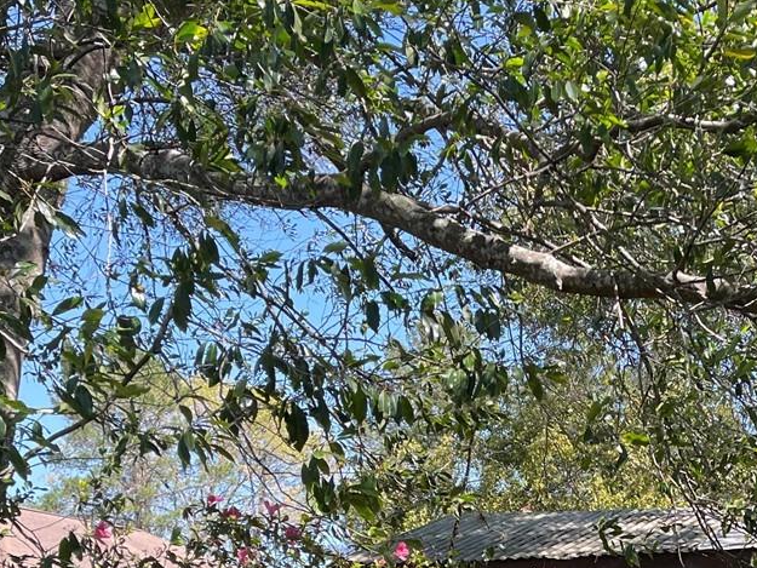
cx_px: 635
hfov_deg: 29.4
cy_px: 666
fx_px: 1400
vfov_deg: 21.4
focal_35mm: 64
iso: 32
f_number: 1.6
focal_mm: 5.1
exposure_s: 1/438
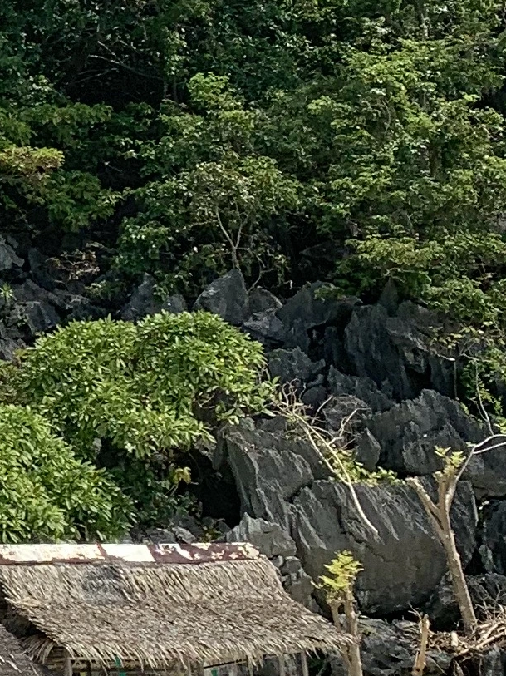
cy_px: 186
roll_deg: +3.2
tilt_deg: +14.6
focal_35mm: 129
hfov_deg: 10.1
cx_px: -673
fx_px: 2516
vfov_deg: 15.2
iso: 25
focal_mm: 4.25
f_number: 1.8
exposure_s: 1/3401
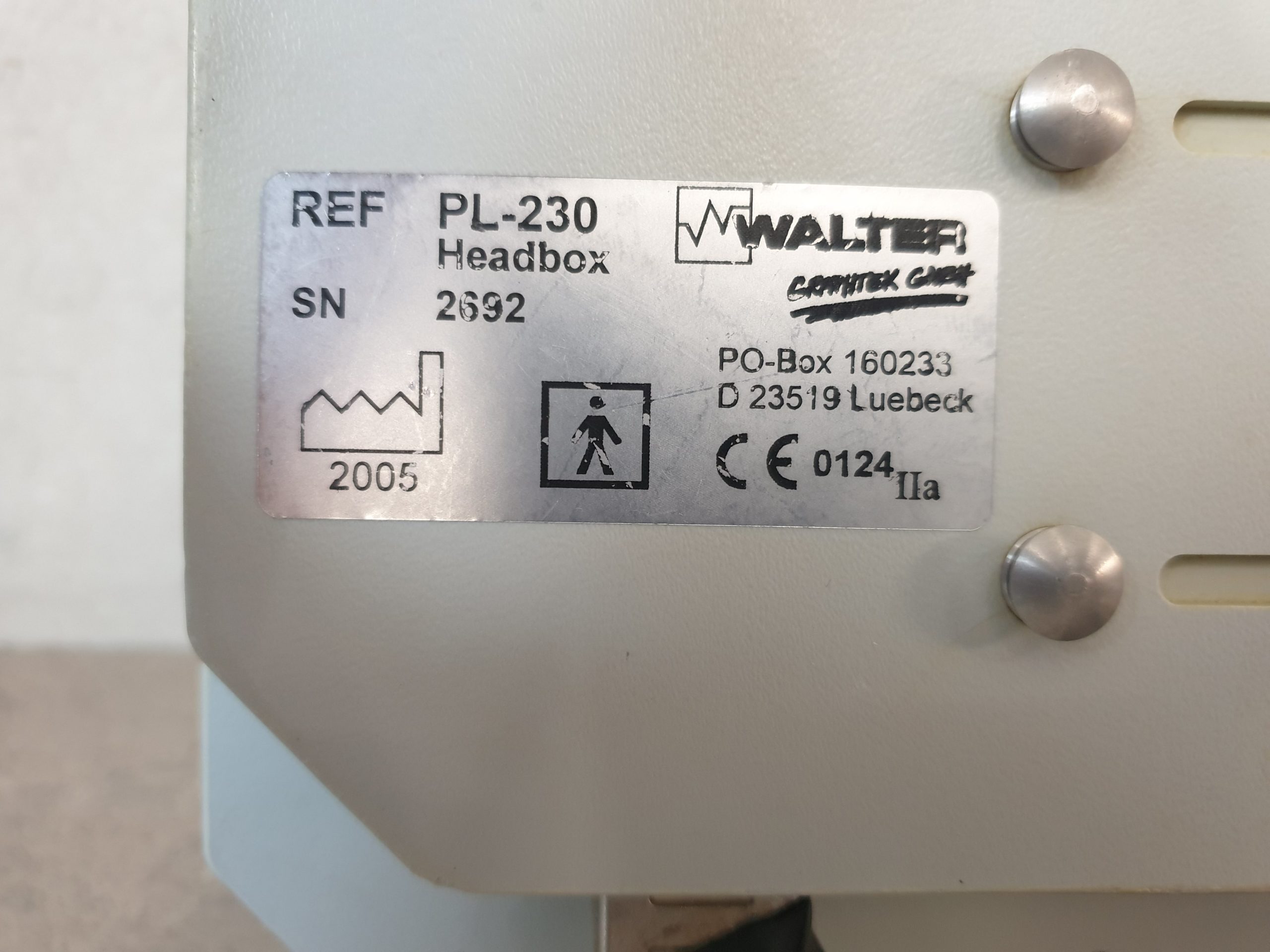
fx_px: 954
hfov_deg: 67.3
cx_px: 635
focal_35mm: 26
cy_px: 476
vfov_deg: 53.1
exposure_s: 1/50
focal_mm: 4.3
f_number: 1.5
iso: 250
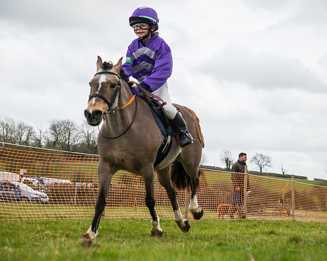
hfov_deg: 17.9
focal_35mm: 107
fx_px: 1036
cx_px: 180
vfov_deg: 14.4
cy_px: 130
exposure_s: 1/1250
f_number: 5
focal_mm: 95
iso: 800
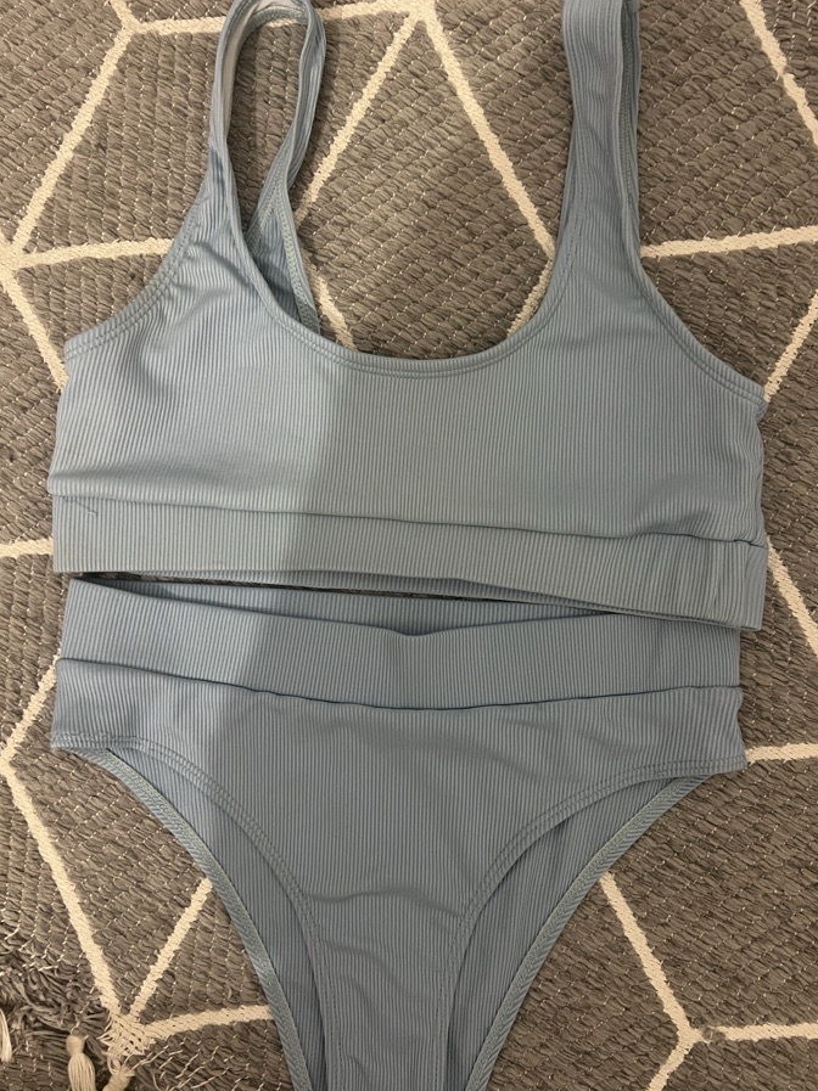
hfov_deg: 48.2
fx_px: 914
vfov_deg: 61.7
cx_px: 408
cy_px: 553
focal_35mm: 29
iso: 500
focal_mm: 5.7
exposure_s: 1/33
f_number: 1.5
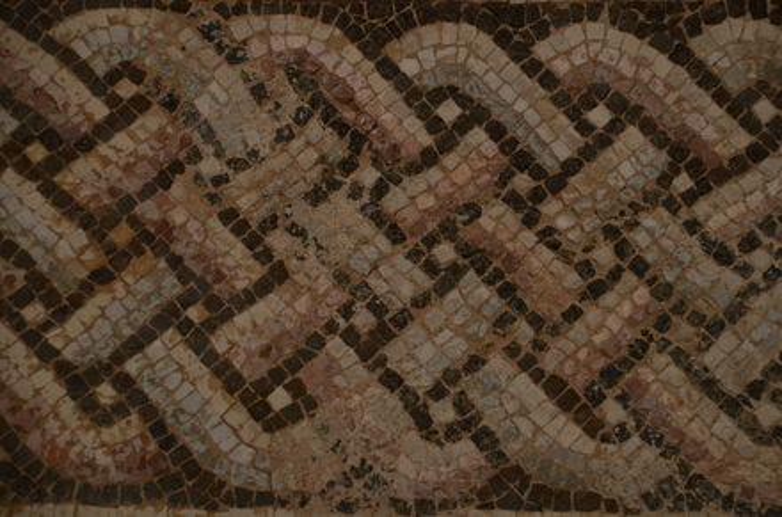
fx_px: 3250
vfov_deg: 9.1
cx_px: 391
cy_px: 258
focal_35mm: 150
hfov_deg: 13.7
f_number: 5.6
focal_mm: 100
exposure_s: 1/125
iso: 100
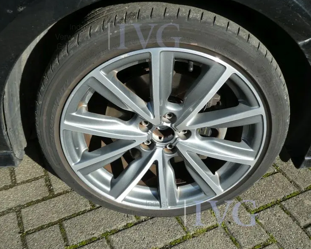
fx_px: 322
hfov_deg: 51.5
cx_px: 156
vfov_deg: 42.2
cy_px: 125
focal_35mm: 35
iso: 80
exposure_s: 1/320
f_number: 3.6
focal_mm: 5.8
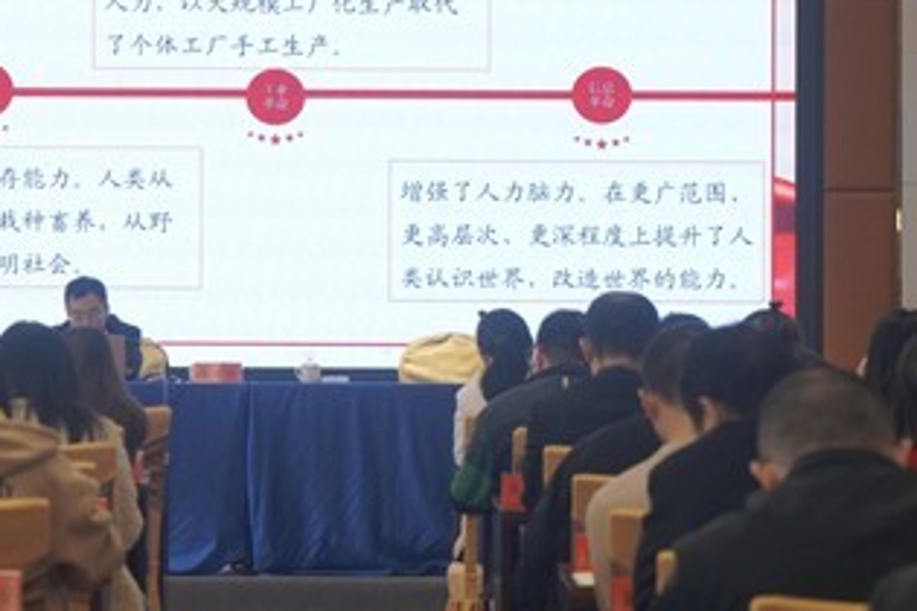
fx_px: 4075
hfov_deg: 12.8
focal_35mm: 160
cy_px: 195
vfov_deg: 8.6
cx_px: 309
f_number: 5
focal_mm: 70
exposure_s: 1/200
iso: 1600
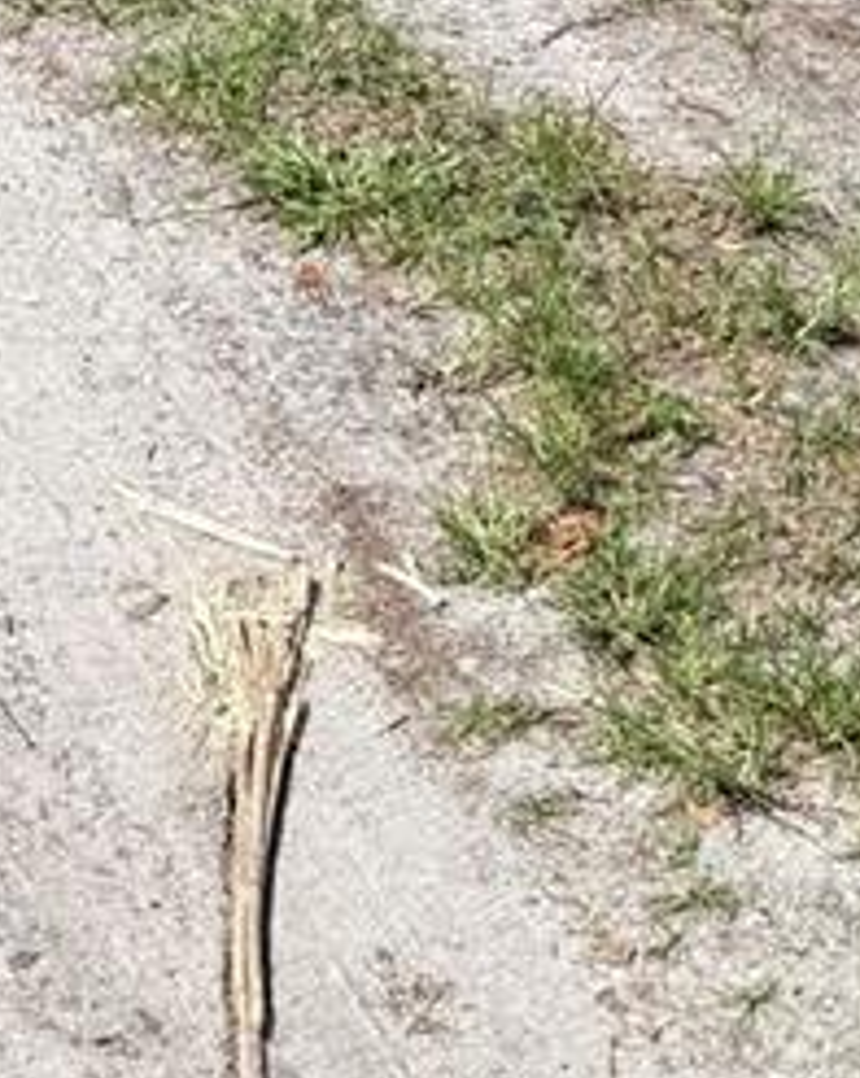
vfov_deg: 14.1
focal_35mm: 114
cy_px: -1100
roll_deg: -1.6
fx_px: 3634
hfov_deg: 13.4
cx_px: 79
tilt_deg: -3.0
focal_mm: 6.76
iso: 80
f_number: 1.78
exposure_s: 1/2907
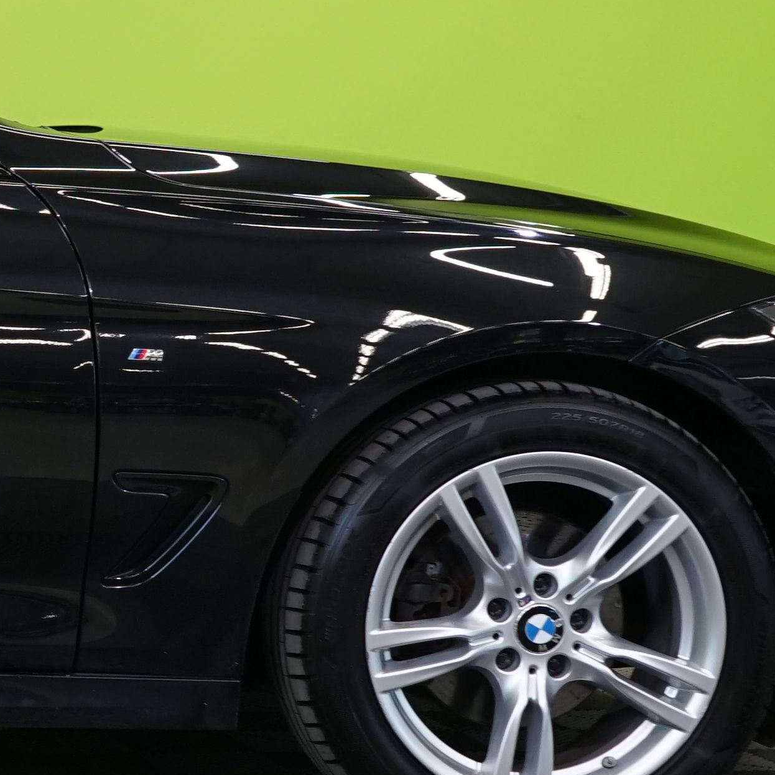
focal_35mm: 131
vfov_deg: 13.3
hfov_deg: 12.1
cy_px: 375
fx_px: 3318
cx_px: -671
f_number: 6.3
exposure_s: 1/30
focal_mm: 32
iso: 640
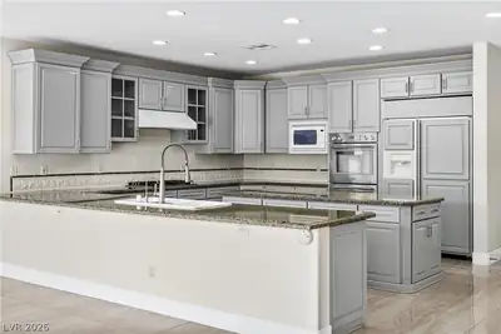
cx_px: 250
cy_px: 167
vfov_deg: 31.9
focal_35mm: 42
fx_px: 585
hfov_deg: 46.4
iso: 320
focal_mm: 28
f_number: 8
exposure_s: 1/8
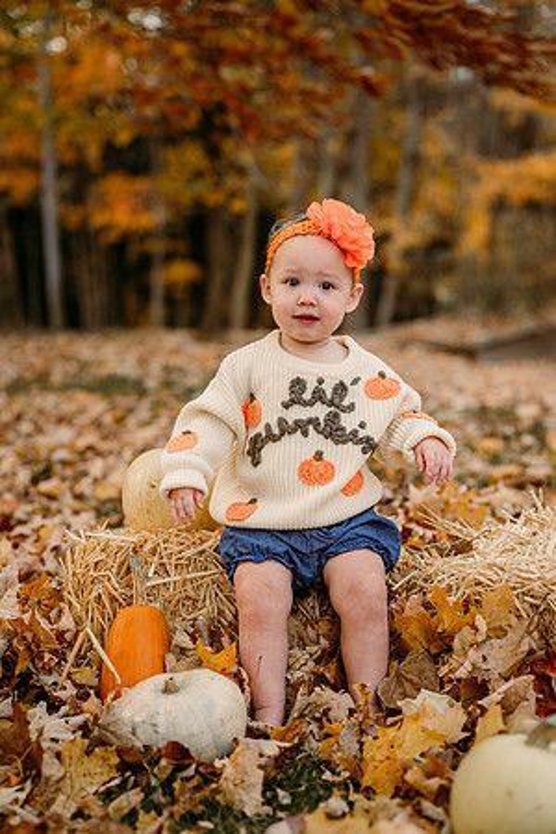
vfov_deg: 36.2
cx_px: 278
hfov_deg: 24.6
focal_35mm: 55
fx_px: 1274
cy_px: 417
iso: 250
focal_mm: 55
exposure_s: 1/500
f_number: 2.2
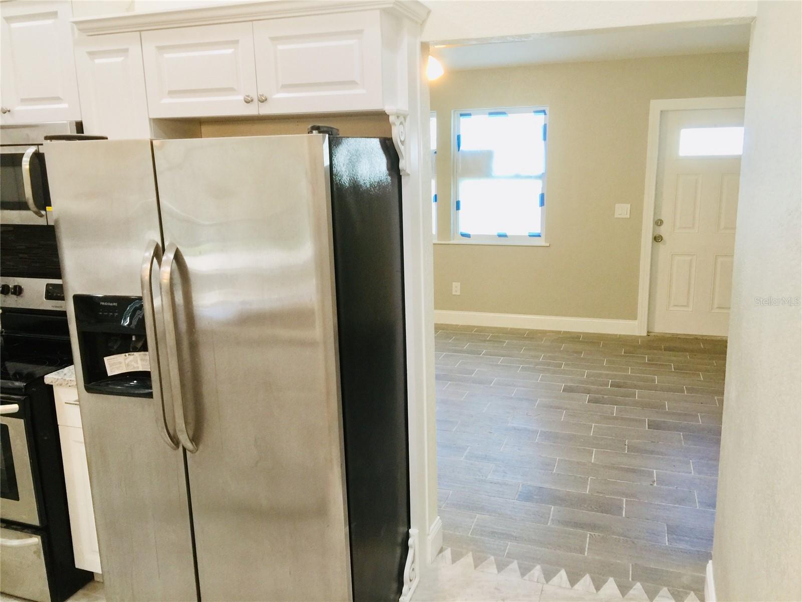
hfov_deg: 61.7
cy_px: 301
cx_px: 401
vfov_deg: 48.2
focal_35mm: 29
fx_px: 672
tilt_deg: -11.3
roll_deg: +0.5
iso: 50
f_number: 2.2
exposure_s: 1/30
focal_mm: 4.15
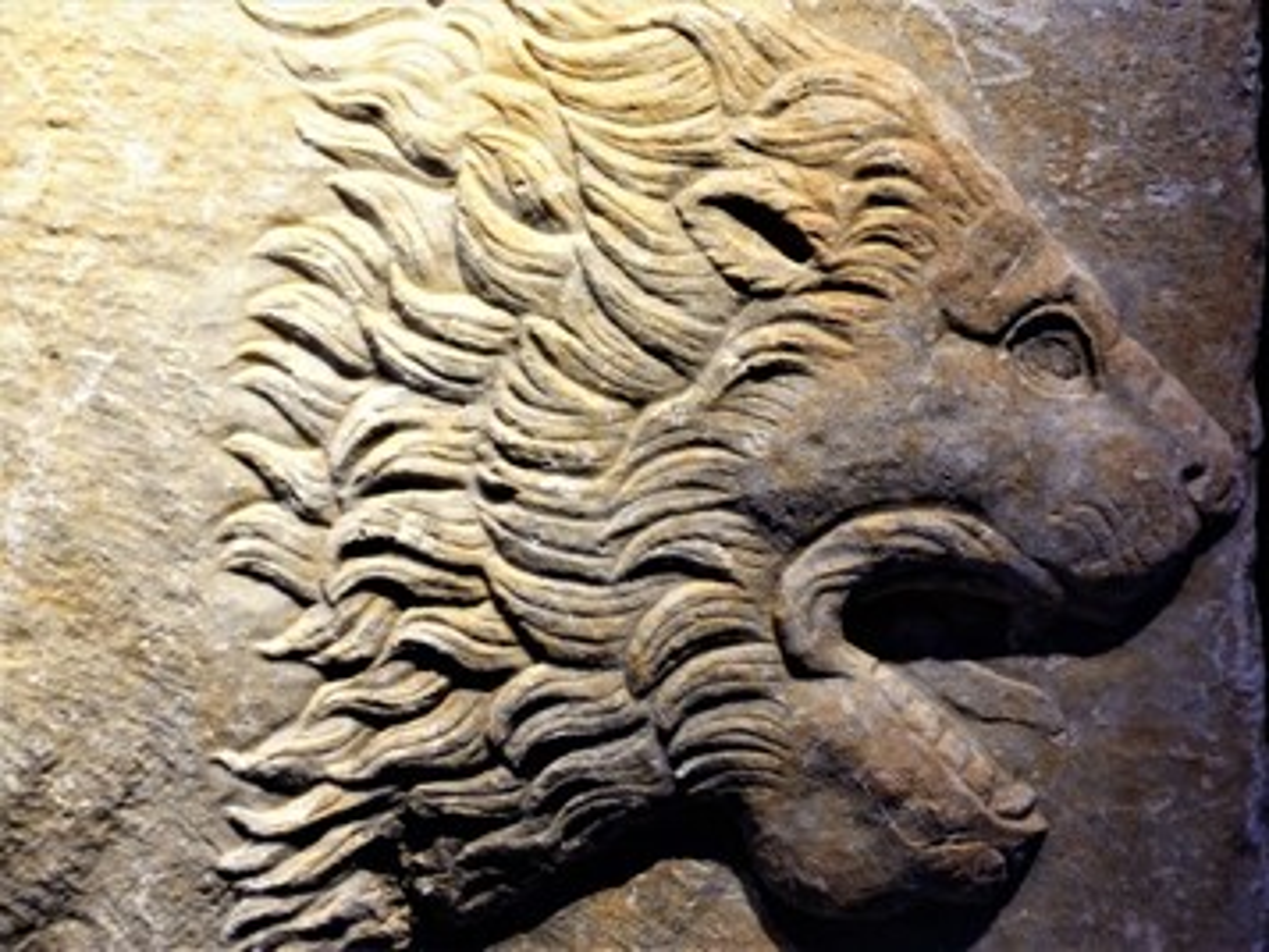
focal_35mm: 42
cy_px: 476
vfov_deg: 34.4
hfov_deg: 44.8
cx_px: 634
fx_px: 1540
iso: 400
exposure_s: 1/40
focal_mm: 7.6
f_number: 2.8
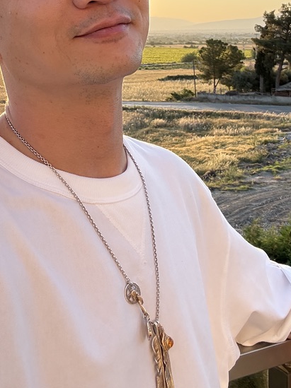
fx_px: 628
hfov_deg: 26.0
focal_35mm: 56
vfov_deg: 32.8
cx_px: 102
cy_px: 45
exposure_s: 1/245
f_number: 1.9
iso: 40
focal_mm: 2.69
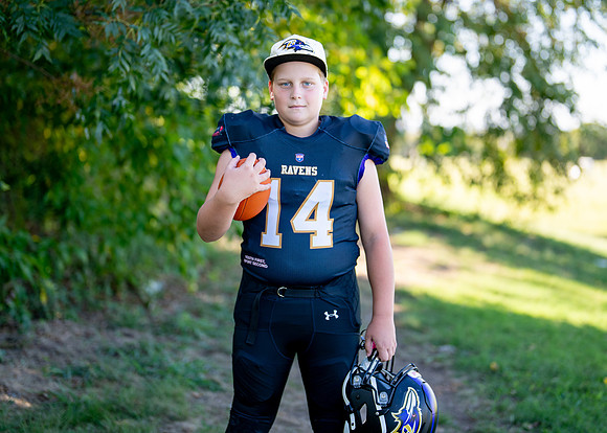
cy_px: 176
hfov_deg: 30.3
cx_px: 302
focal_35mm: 65
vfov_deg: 21.9
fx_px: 1121
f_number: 1.2
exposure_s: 1/1250
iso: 100
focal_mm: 50
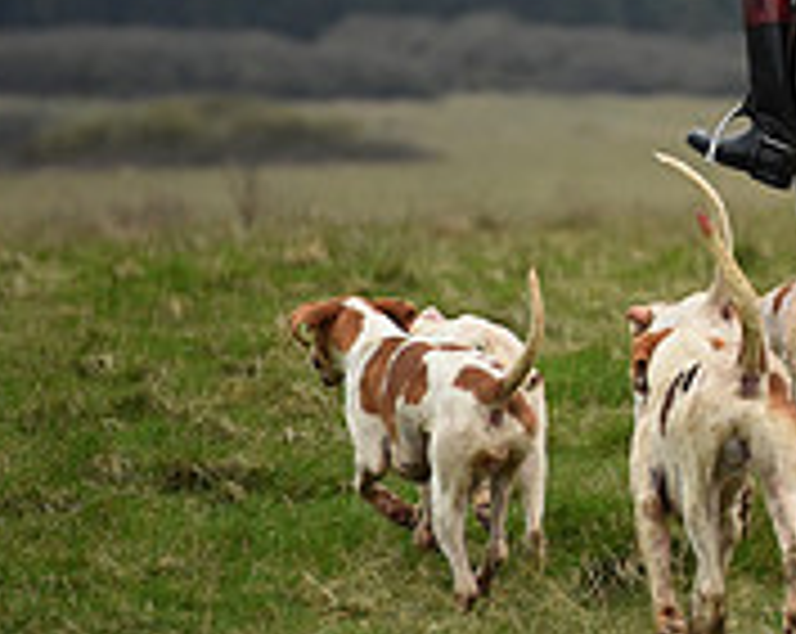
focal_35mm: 616
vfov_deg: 2.5
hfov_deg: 3.1
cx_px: 1273
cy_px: 40
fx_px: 14488
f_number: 4.5
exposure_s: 1/1250
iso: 2500
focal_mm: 200
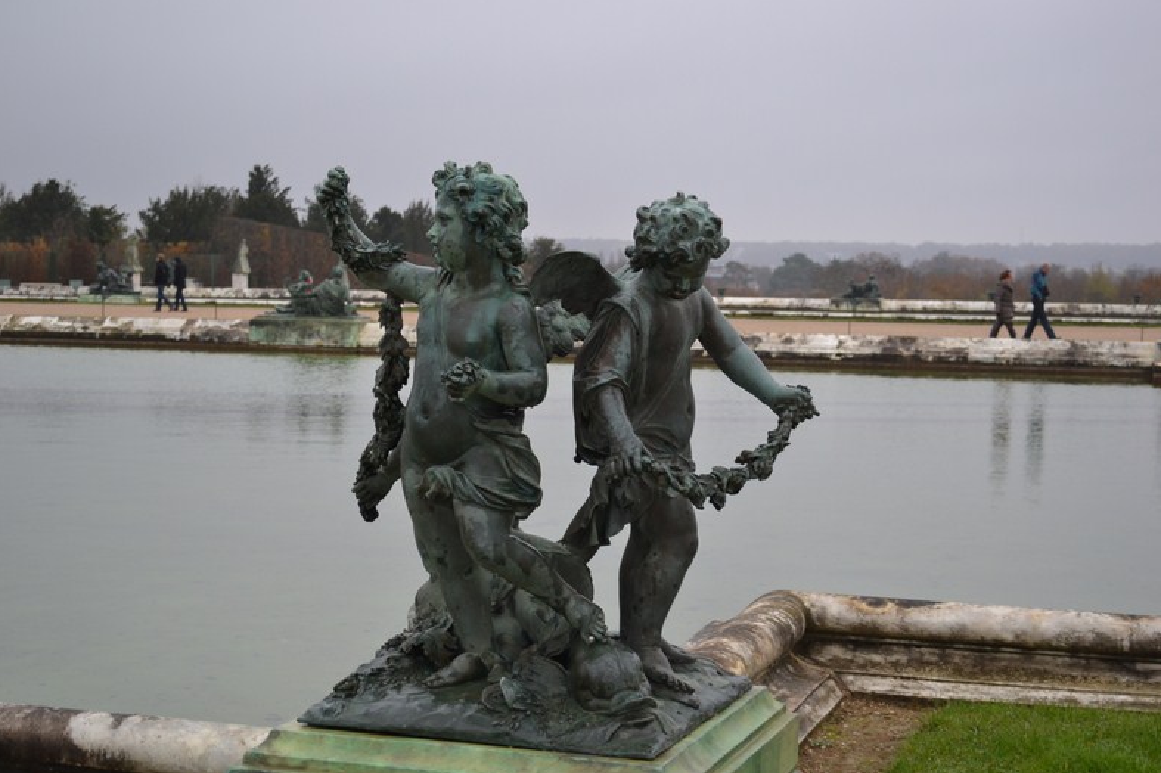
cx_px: 583
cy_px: 384
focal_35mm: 61
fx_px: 1966
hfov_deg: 32.9
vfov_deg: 22.2
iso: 400
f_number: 5.3
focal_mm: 40
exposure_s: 1/125
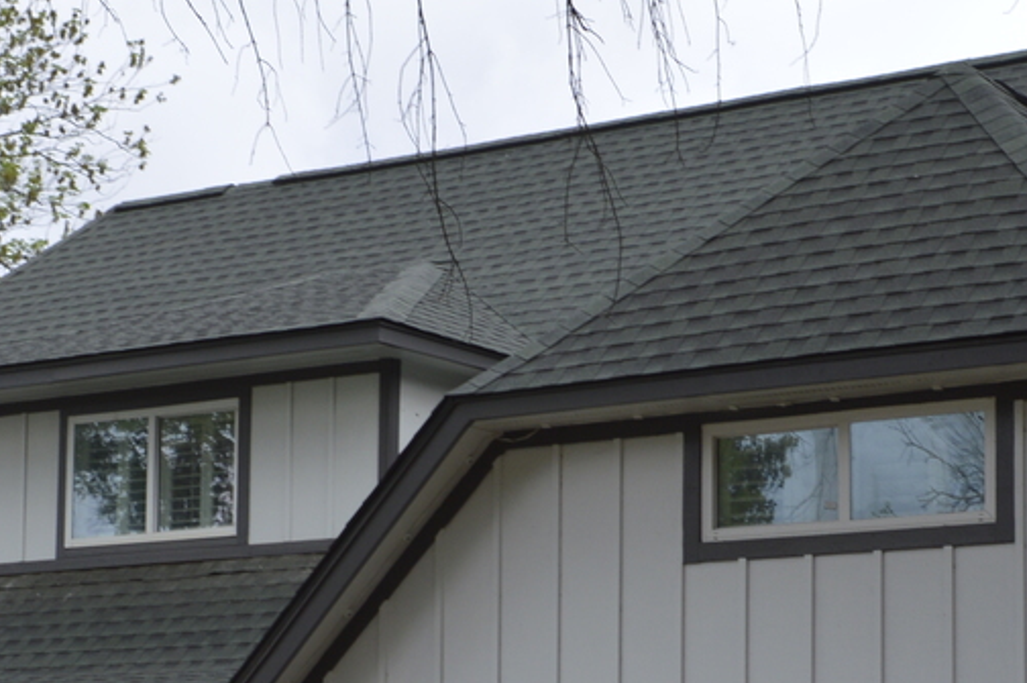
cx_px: 613
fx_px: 2479
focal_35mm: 87
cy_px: 663
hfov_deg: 23.4
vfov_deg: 15.4
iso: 100
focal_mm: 18
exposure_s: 1/200
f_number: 7.1
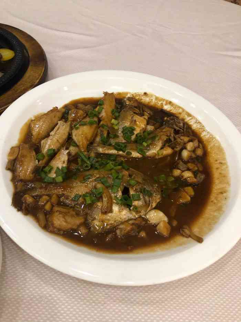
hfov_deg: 49.8
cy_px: 161
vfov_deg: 63.4
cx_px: 120
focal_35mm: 28
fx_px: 260
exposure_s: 1/20
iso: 40
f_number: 1.8
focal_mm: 3.99
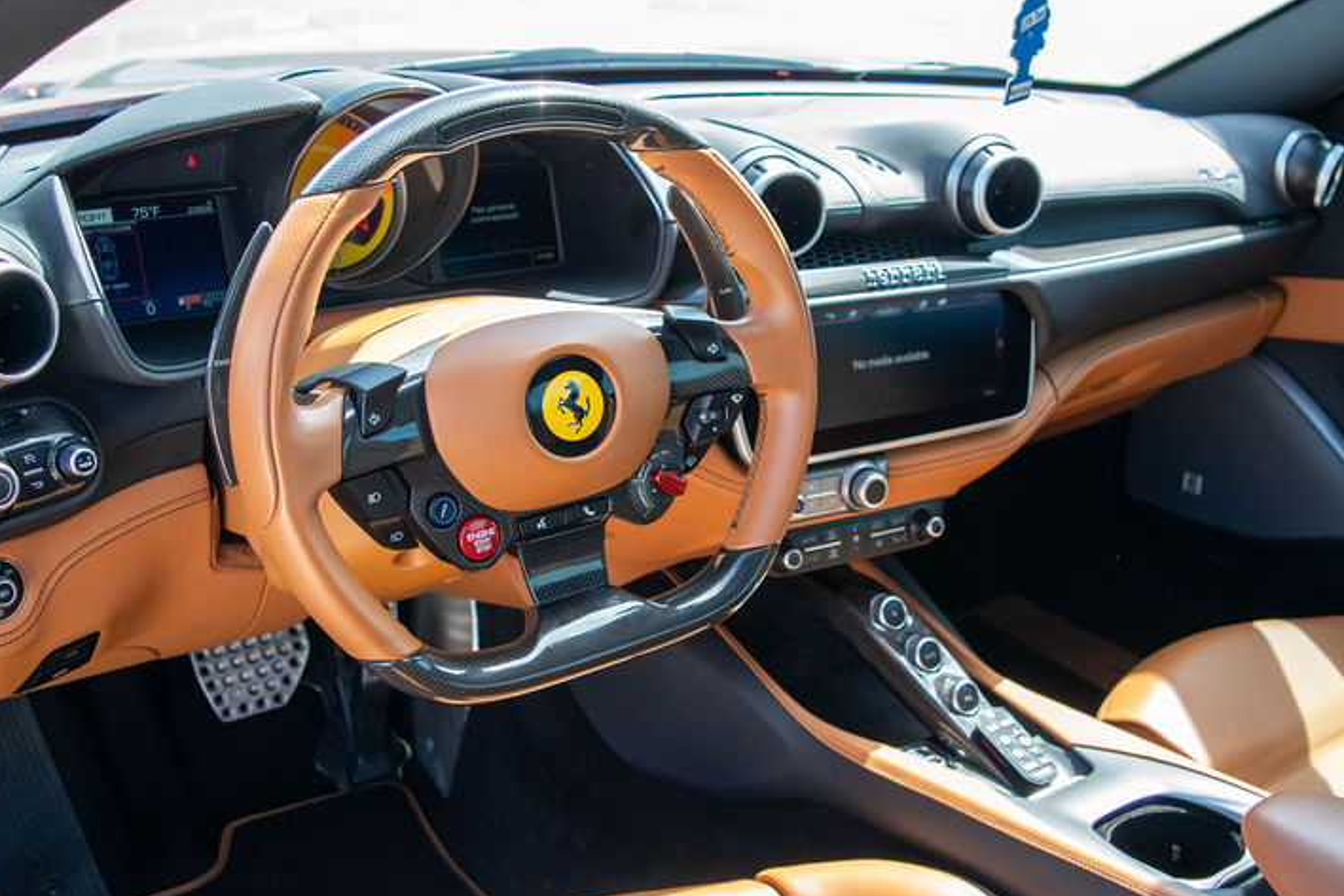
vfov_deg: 34.2
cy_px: 459
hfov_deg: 49.3
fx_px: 1456
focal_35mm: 39
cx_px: 798
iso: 800
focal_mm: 18
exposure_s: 1/1000
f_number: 3.5
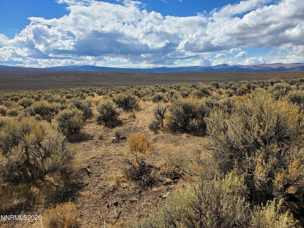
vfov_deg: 53.1
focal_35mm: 26
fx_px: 228
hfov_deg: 67.3
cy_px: 114
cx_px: 152
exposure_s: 1/2151
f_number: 2.4
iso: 50
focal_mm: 4.3
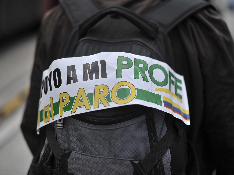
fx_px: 379
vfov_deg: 26.1
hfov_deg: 34.3
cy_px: 85
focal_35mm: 56
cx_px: 128
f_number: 2
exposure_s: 1/6400
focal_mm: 50
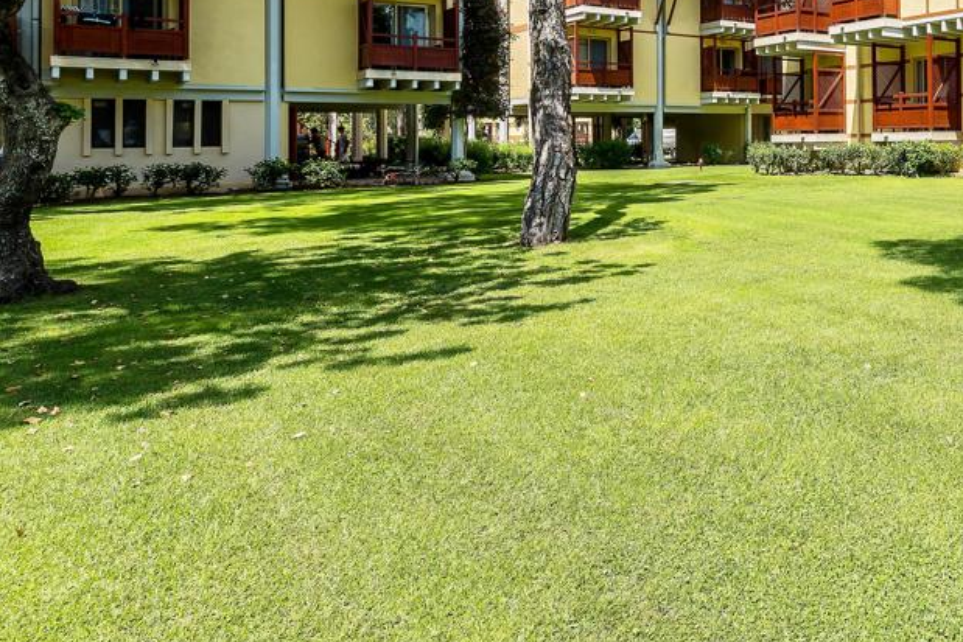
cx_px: 944
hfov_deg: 50.0
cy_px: 121
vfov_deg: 40.5
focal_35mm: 31
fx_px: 829
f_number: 11
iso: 100
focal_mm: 15
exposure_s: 1/80
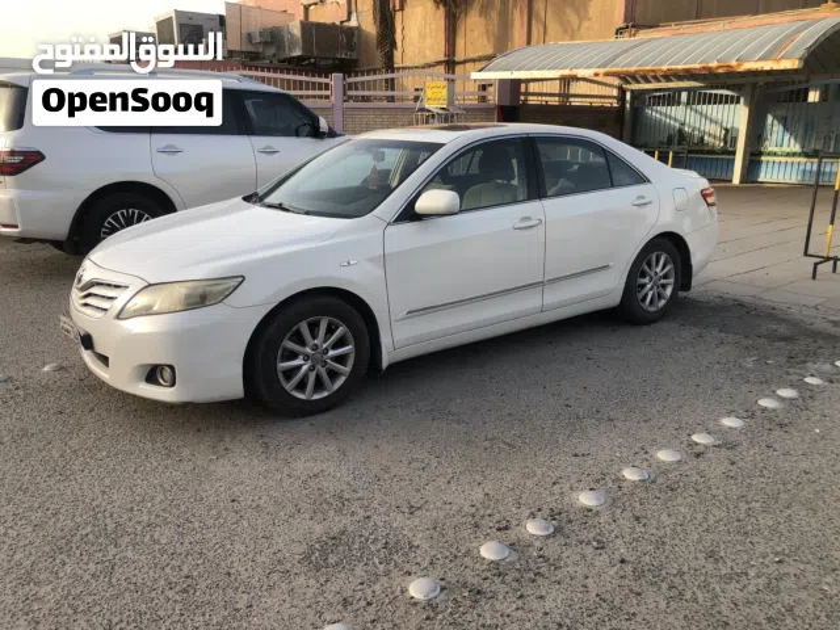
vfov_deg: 49.7
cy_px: 315
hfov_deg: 63.4
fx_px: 679
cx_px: 420
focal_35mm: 28
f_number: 1.8
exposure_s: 1/437
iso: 20
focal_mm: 3.99
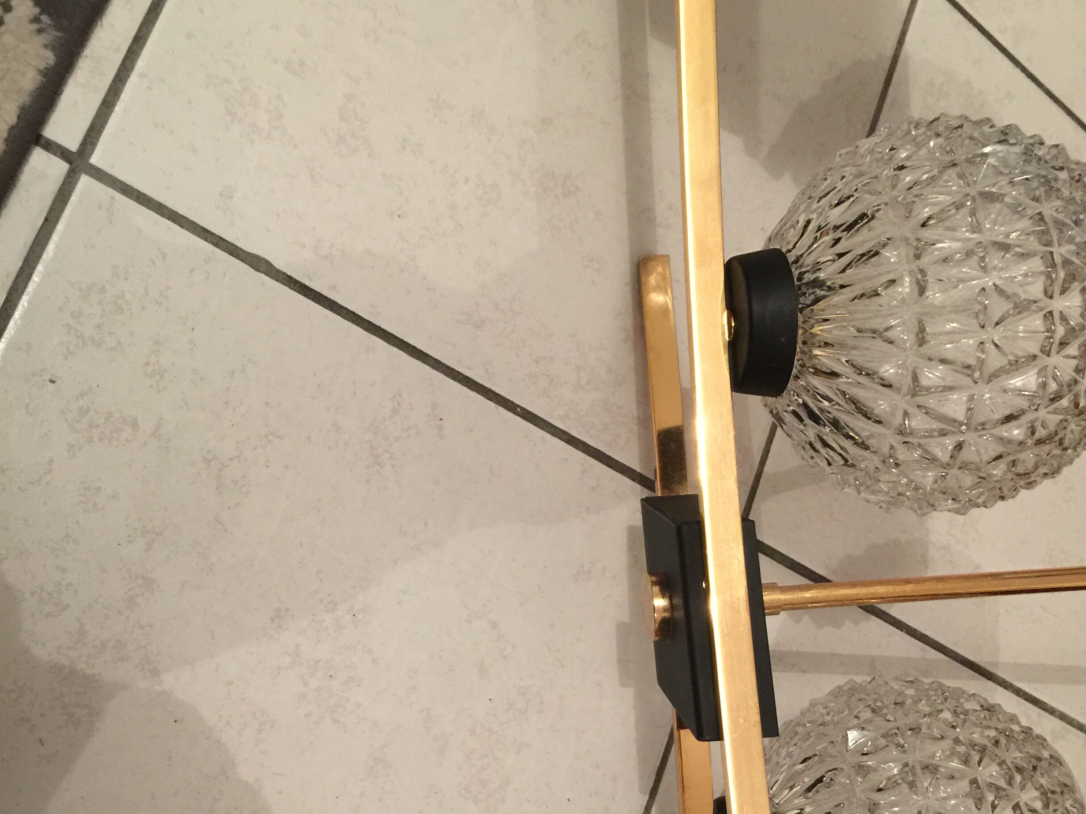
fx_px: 1223
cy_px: 548
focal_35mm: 39
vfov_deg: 36.4
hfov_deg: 47.9
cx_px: 540
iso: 125
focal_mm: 4.15
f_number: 2.2
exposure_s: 1/10
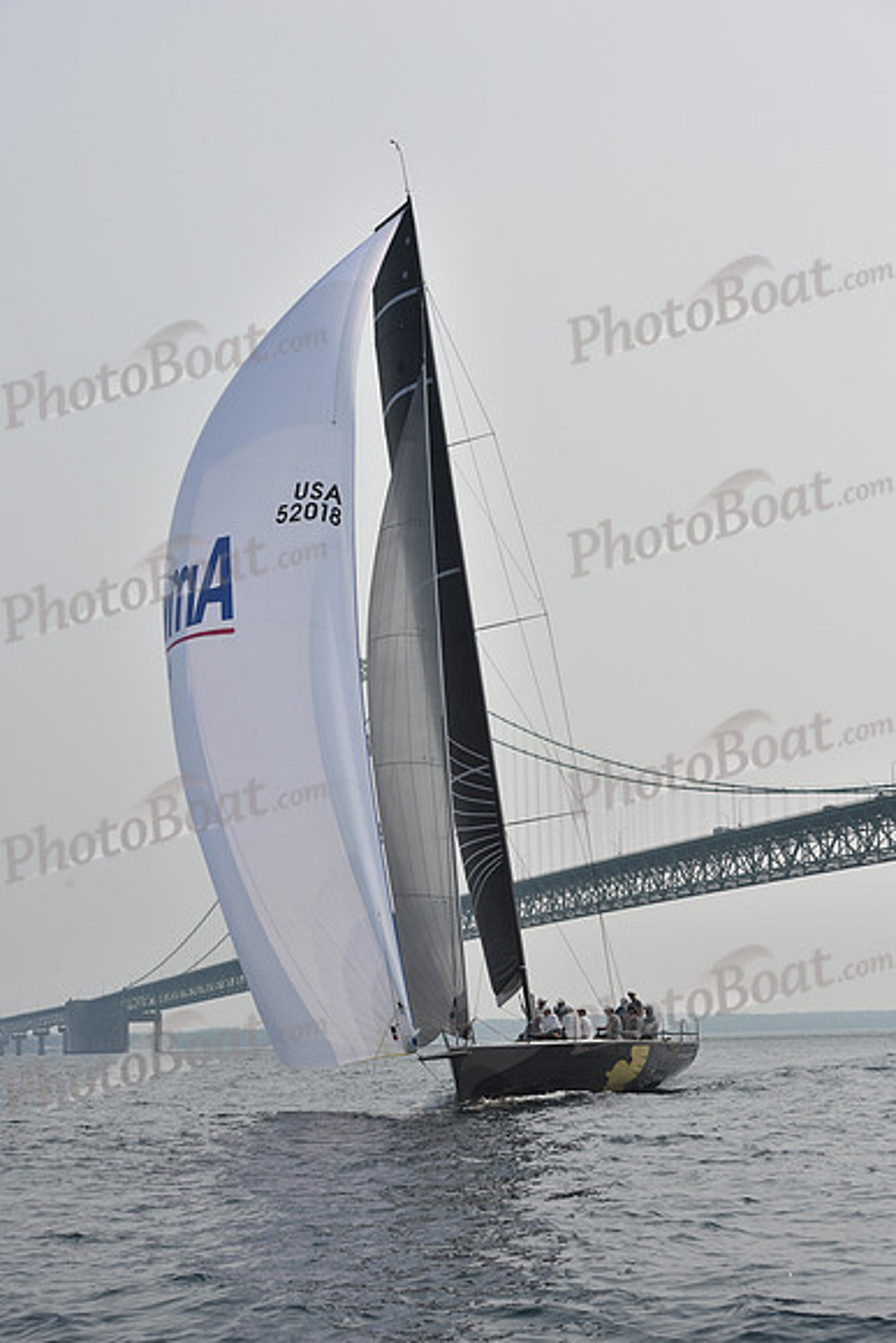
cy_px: 672
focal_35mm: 70
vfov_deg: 28.8
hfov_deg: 19.5
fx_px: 2612
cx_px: 448
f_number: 10
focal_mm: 70
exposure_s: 1/1250
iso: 250
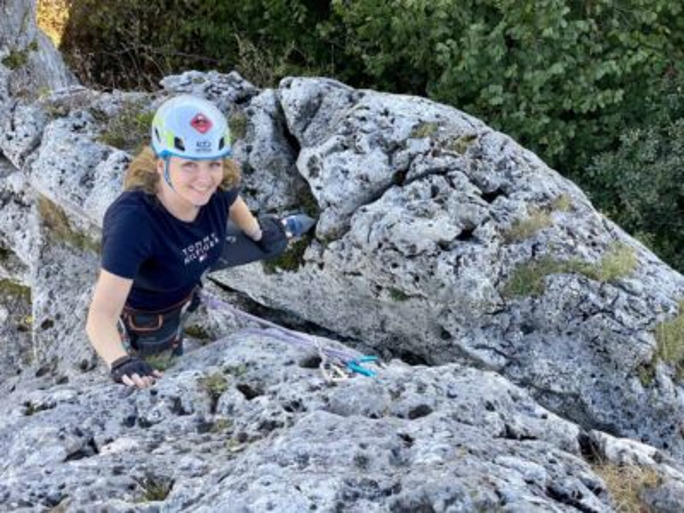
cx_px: 342
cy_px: 256
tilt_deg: -67.3
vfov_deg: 28.0
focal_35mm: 52
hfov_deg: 36.8
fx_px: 1028
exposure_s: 1/122
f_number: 2
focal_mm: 6
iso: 25
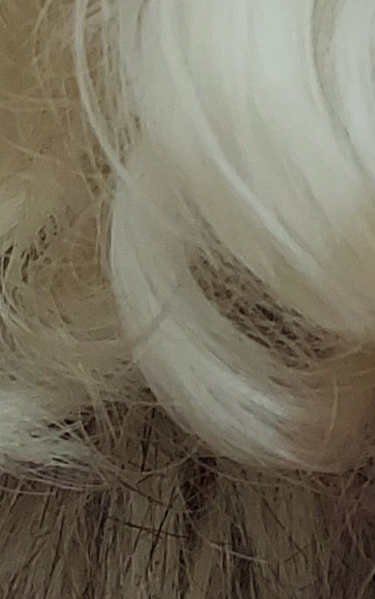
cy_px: 81
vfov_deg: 12.2
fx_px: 2796
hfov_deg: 7.3
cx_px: 828
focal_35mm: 171
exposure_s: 1/25
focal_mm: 5.23
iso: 320
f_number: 1.8
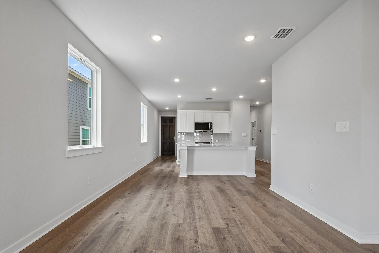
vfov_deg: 77.3
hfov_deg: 100.4
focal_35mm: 15
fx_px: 158
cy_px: 126
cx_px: 190
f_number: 8
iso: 400
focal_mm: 10
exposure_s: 1/100
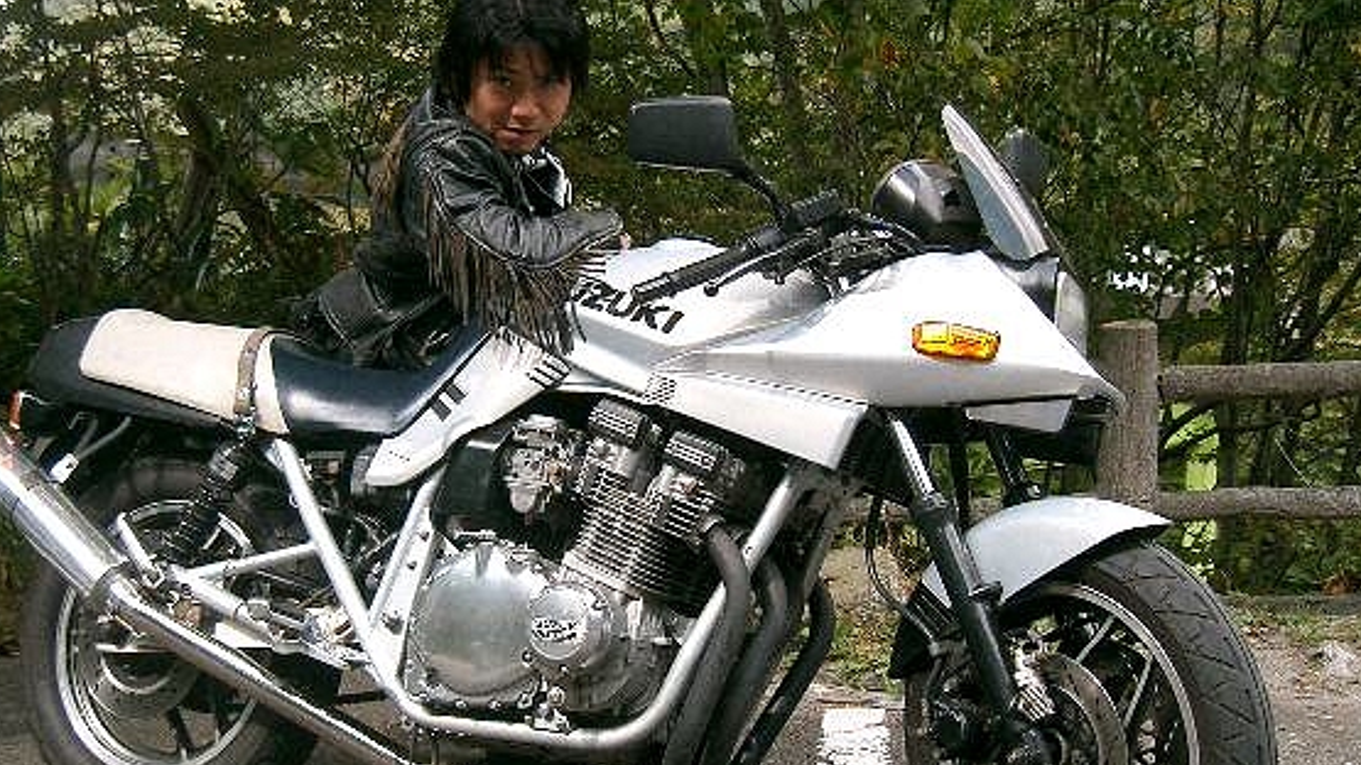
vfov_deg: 24.4
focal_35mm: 49
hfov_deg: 42.1
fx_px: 1768
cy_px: 468
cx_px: 628
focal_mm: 8
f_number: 2.8
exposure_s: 1/250
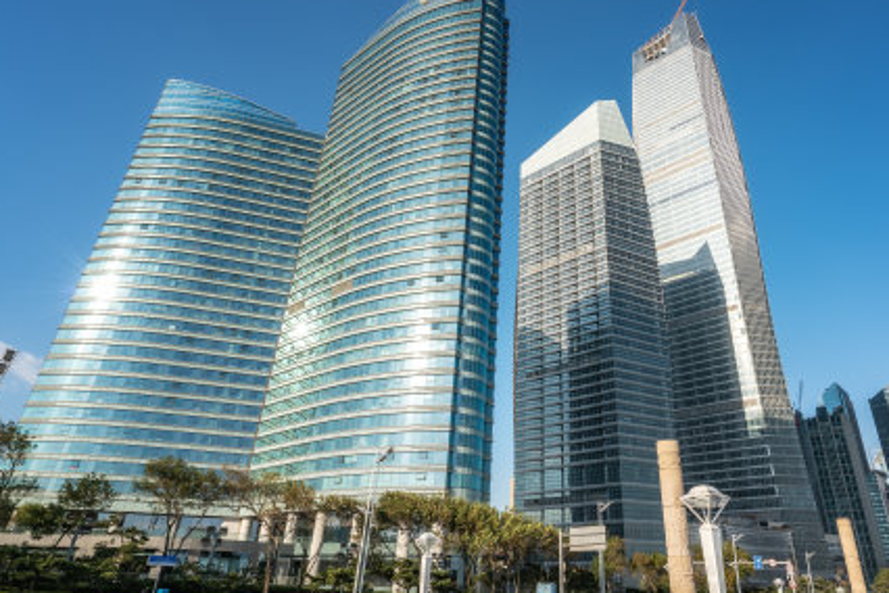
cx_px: 528
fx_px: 568
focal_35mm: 23
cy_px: 280
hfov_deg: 75.4
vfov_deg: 55.1
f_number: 11
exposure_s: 1/160
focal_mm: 16
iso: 100
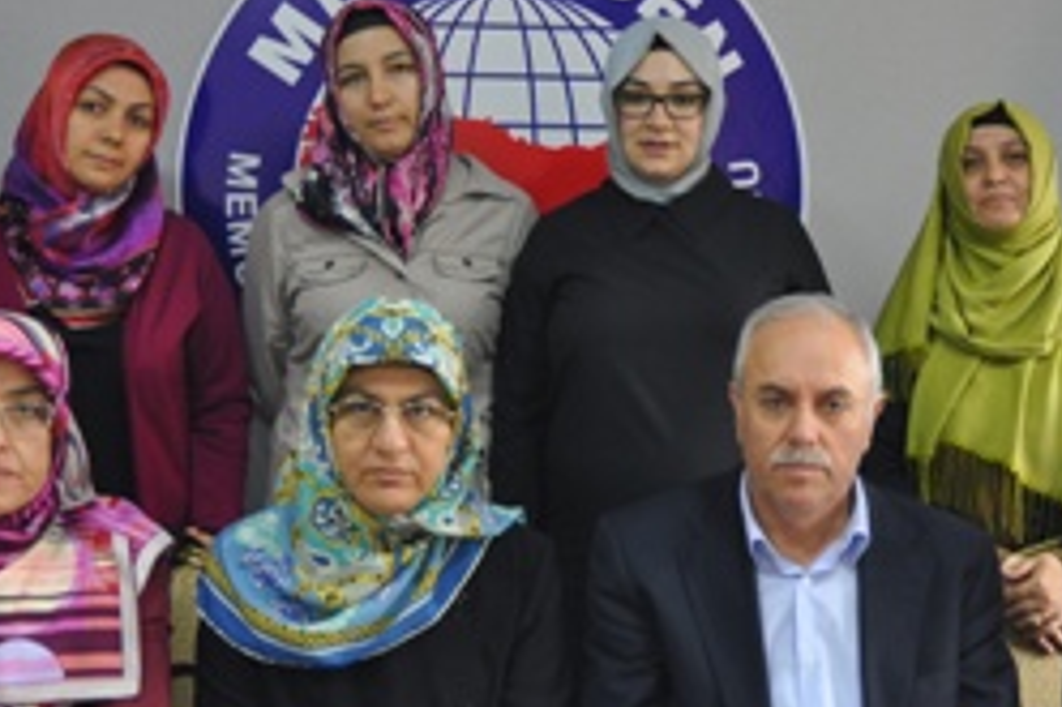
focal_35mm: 65
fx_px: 1916
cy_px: 253
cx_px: 617
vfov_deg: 20.8
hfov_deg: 30.9
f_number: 4
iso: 640
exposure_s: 1/60
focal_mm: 24
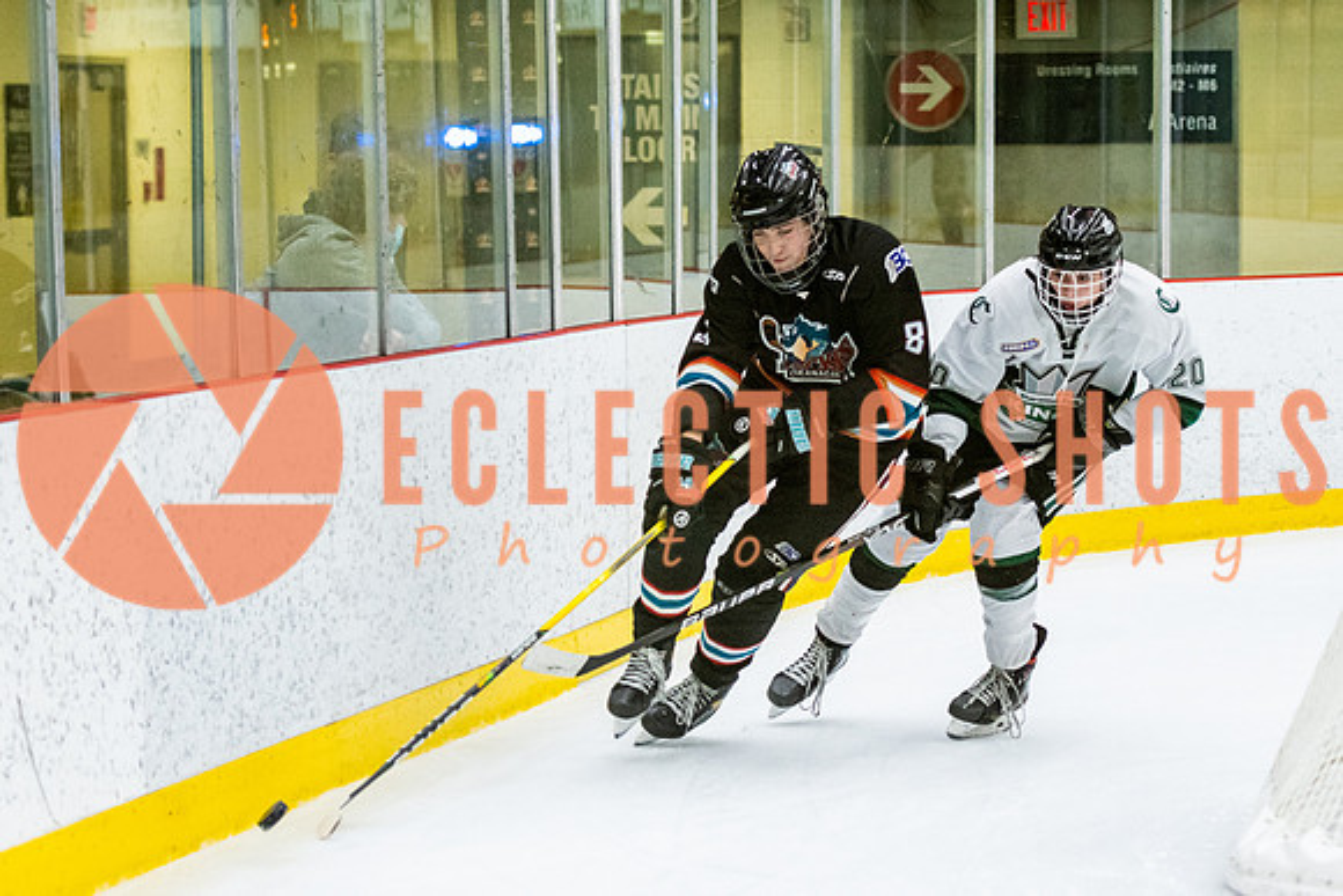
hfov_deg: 14.6
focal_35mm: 140
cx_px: 760
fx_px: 5233
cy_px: 404
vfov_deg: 9.8
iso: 2800
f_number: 2.8
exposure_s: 1/640
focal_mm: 82
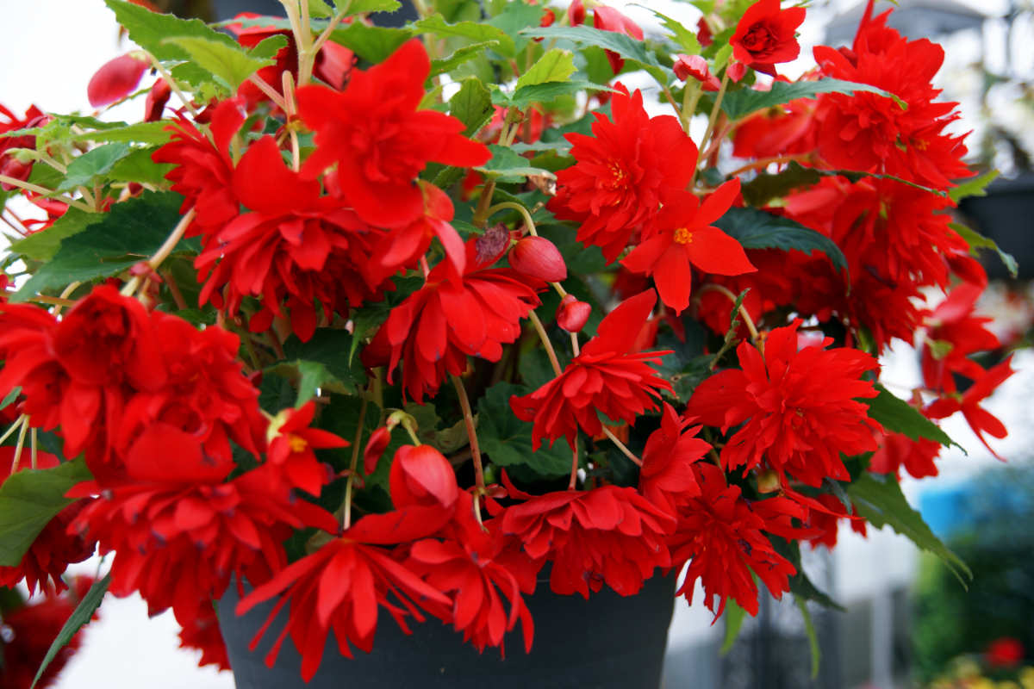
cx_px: 517
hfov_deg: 43.6
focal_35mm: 45
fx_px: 1292
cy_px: 344
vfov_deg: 29.9
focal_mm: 30
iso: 100
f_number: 2.8
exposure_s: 1/40
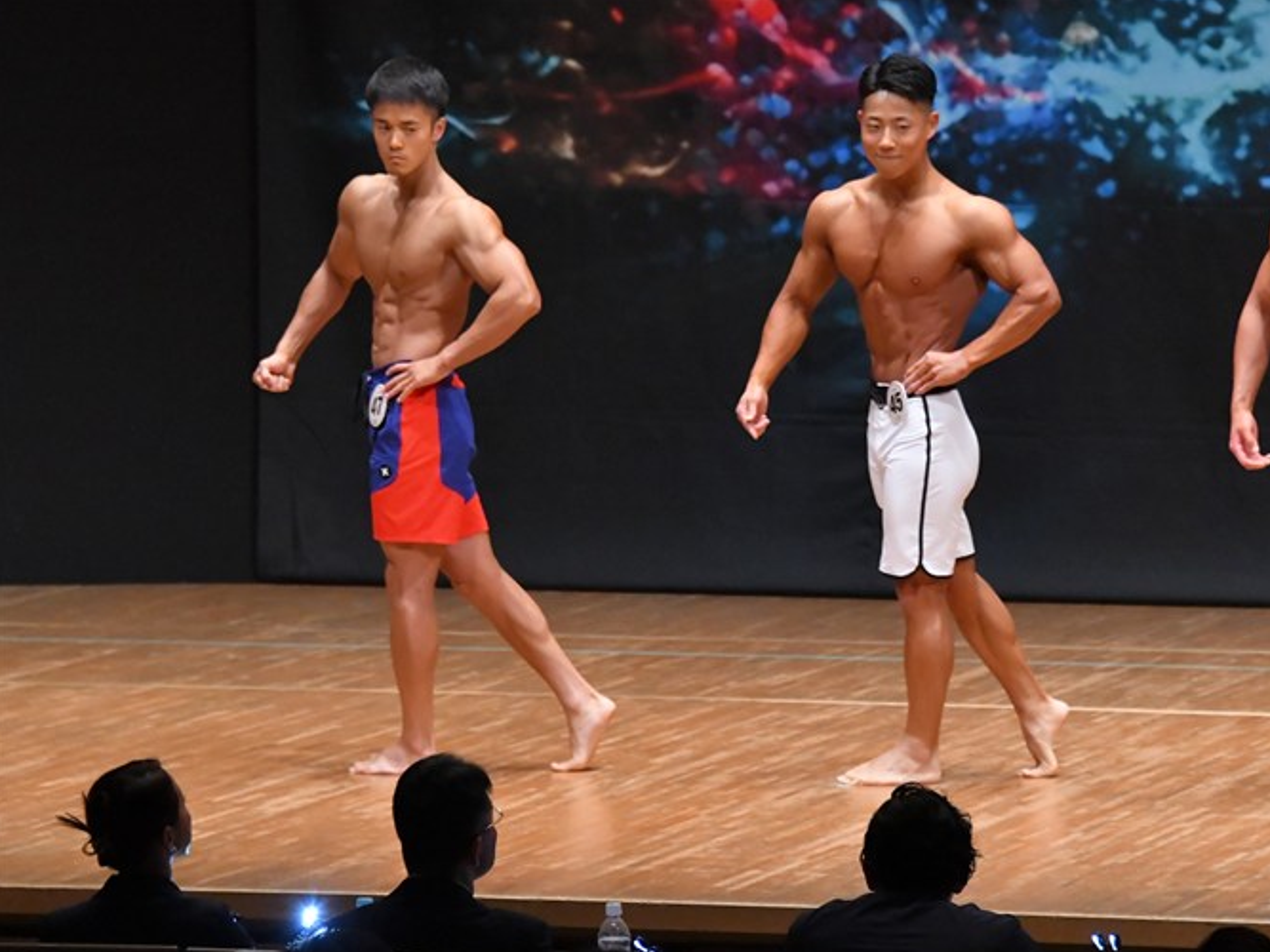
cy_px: 487
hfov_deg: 7.4
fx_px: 9831
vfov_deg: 5.5
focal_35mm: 268
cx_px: 732
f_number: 5.6
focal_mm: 160
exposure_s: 1/400
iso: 8000
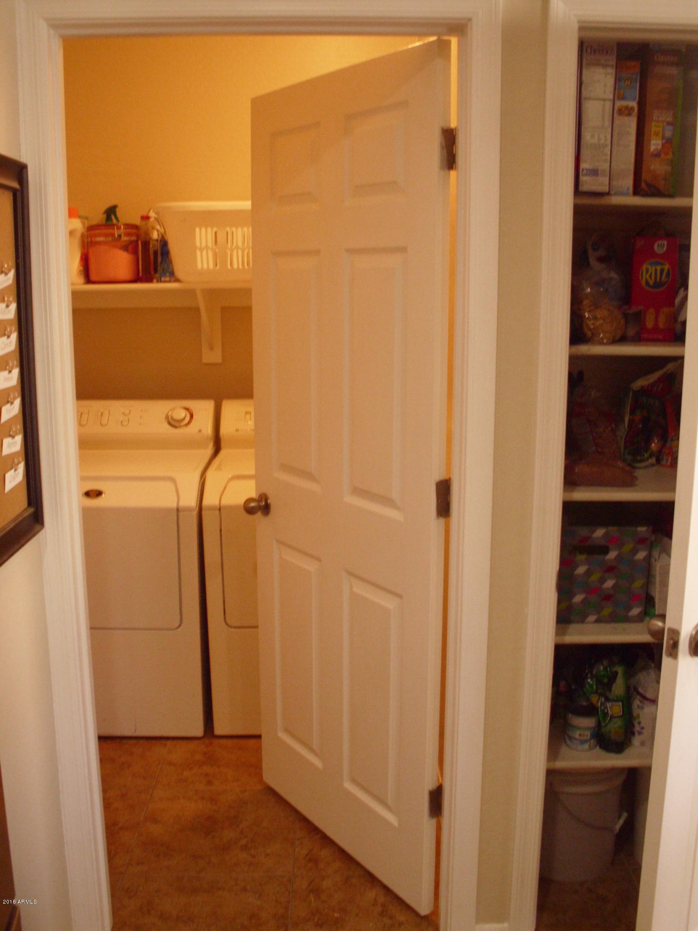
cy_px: 466
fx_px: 1022
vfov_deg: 49.0
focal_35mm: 38
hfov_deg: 37.7
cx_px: 349
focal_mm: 6.3
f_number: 2.9
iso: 400
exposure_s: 1/28
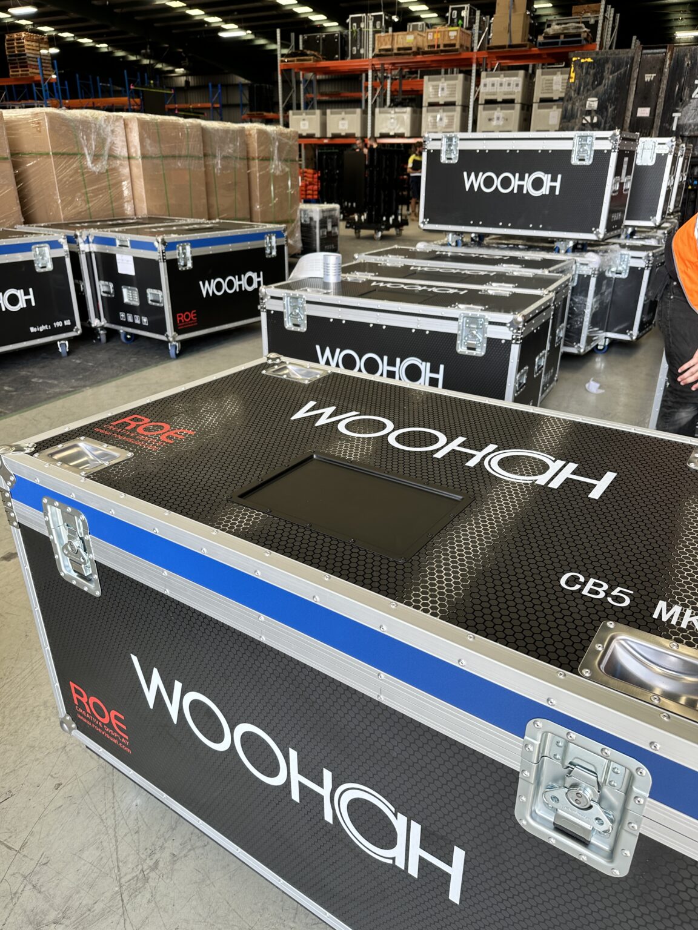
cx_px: 349
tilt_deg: -25.5
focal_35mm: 24
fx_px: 645
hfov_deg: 56.8
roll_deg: -0.3
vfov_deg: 71.6
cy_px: 465
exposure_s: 1/167
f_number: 1.78
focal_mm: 6.86
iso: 64
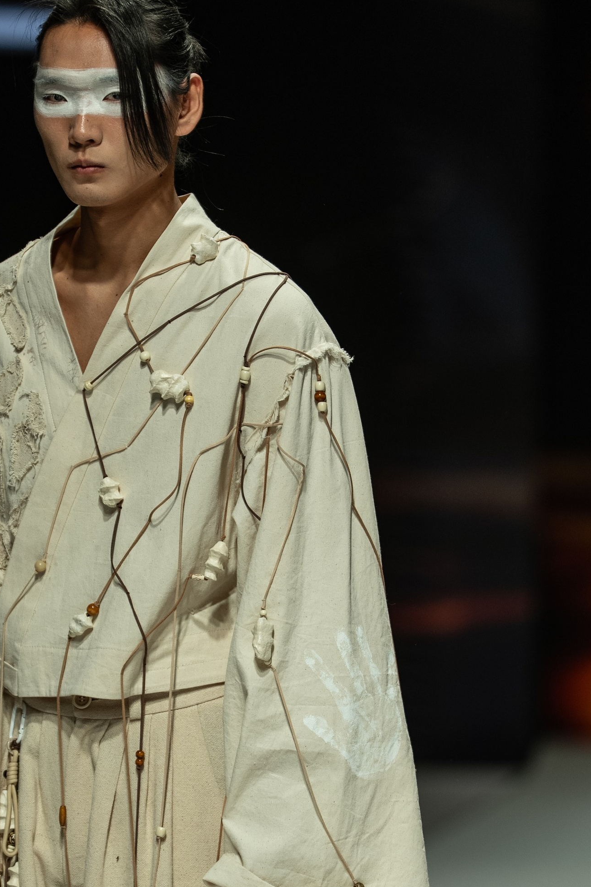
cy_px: 475
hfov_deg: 3.5
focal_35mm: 394
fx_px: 9703
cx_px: 126
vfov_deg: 5.2
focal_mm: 200
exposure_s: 1/400
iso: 200
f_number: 2.8
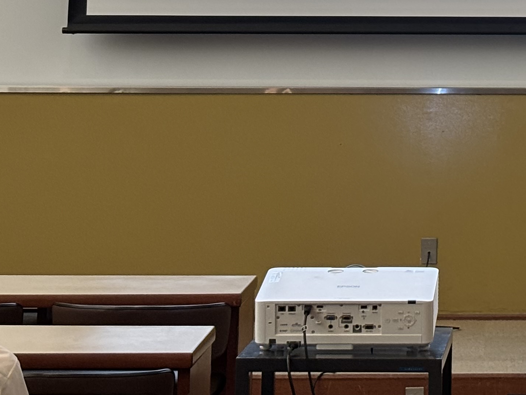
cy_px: -124
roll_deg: +0.1
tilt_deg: +3.7
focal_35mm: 146
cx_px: 623
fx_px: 2219
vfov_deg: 10.0
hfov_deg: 13.2
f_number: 1.6
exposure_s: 1/50
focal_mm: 5.96
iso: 100
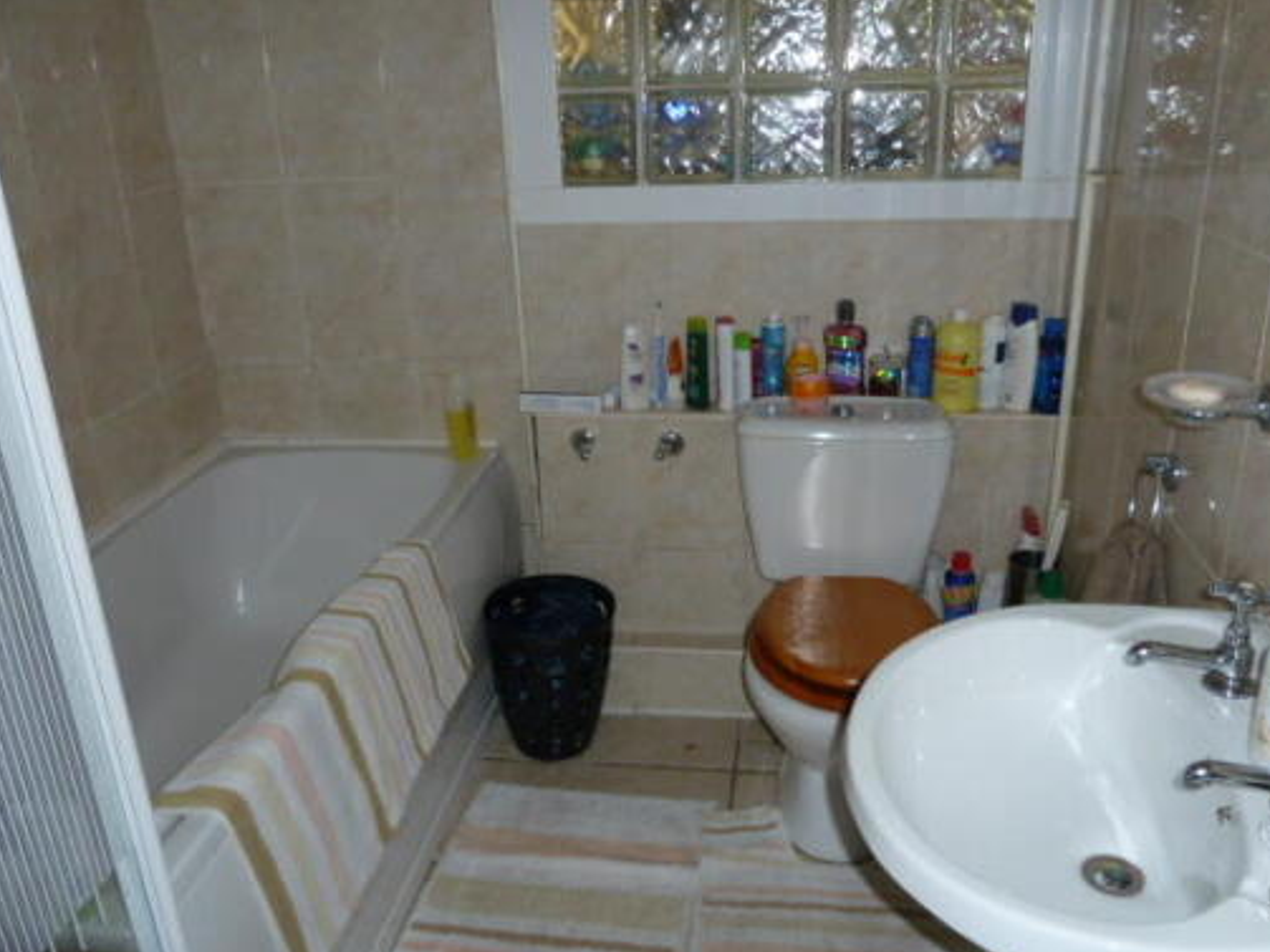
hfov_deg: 61.7
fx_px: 1064
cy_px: 484
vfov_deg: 48.2
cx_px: 630
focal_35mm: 29
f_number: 3.3
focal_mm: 4.1
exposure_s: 1/30
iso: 200
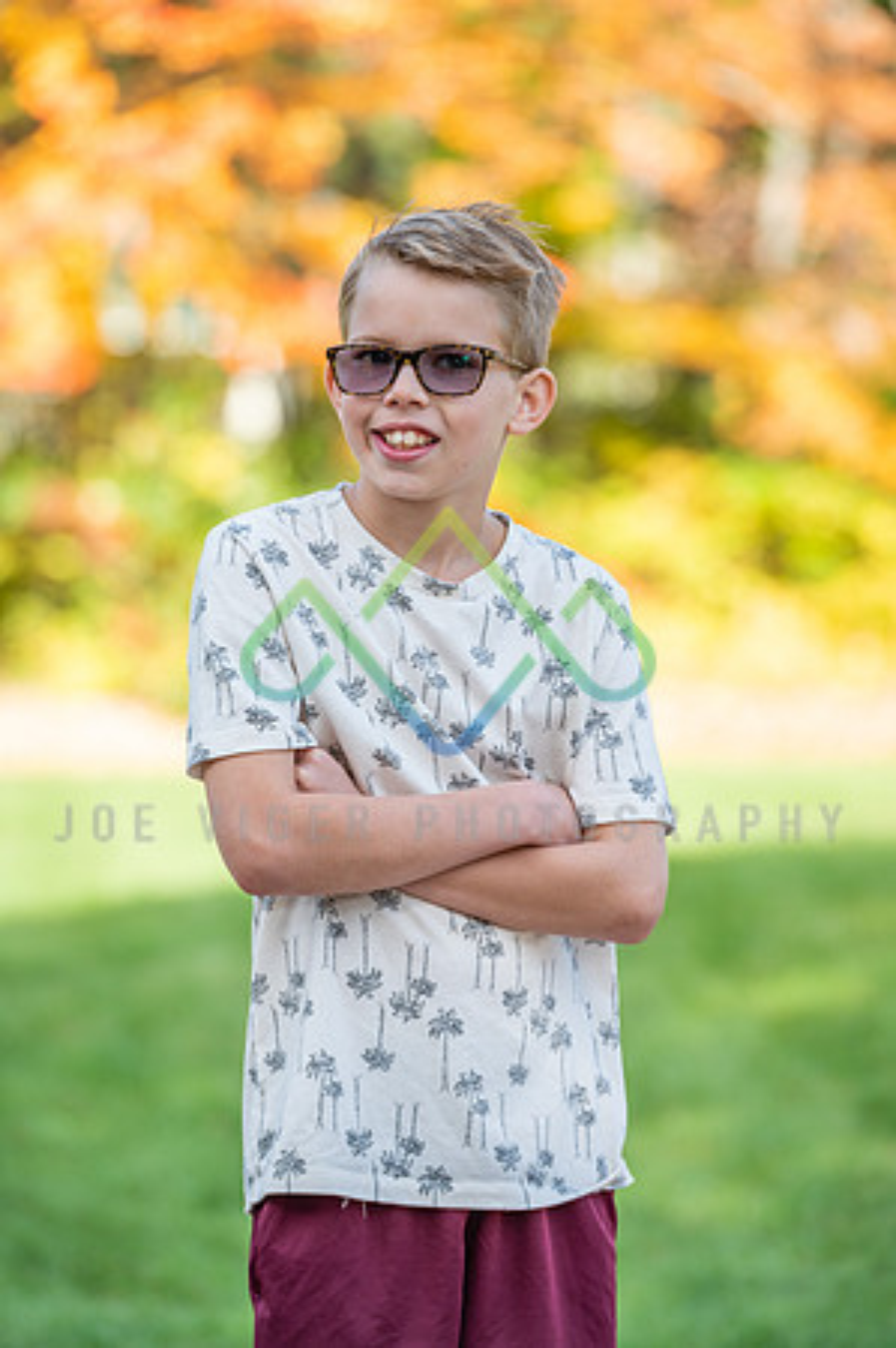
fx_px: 7483
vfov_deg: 10.3
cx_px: 448
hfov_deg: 6.9
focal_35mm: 200
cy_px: 674
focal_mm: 200
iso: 100
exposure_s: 1/200
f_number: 6.3
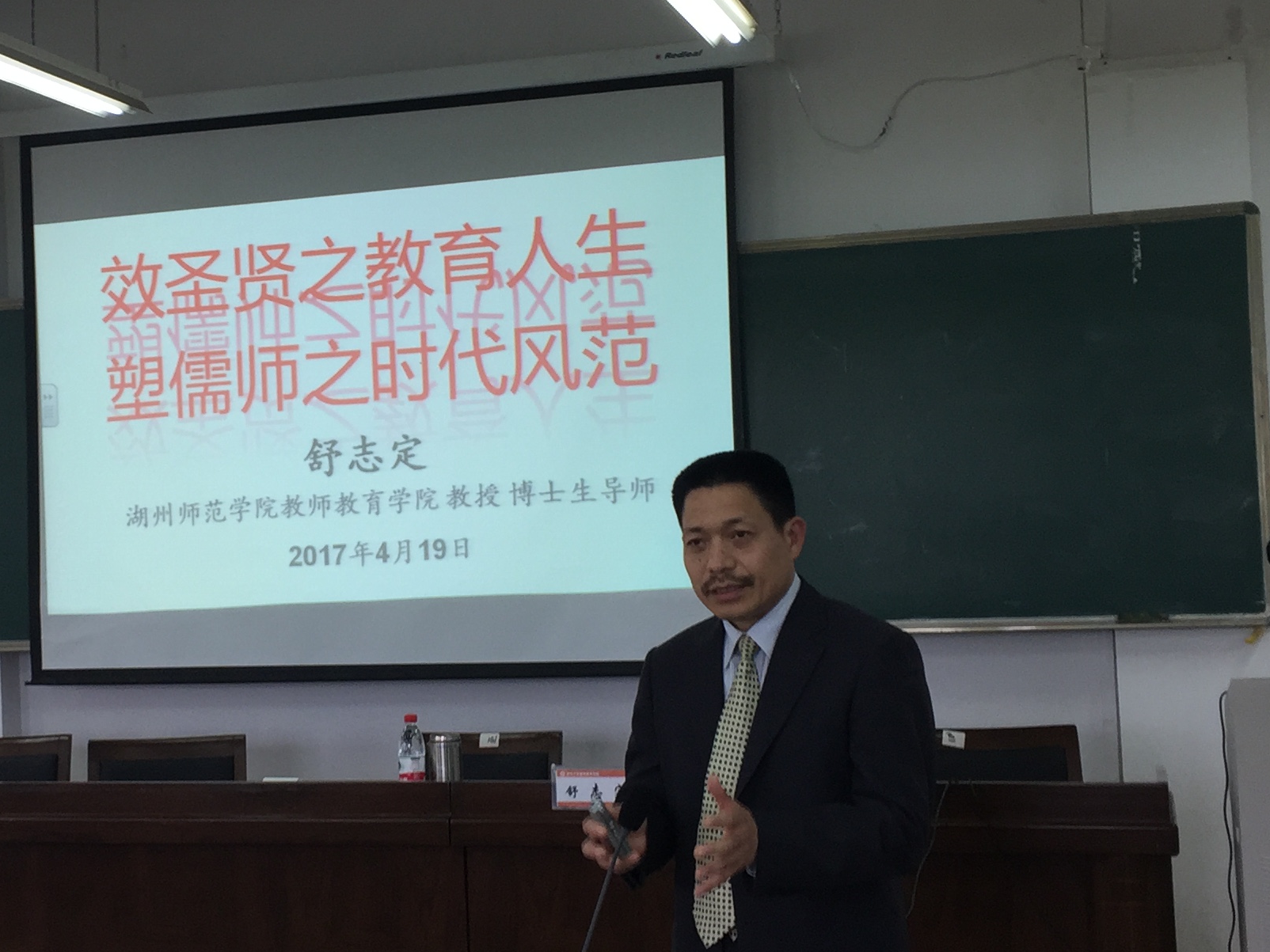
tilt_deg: +2.7
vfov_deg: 24.8
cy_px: 487
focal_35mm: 59
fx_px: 2165
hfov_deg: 32.3
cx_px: 366
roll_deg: +0.5
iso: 40
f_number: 2.2
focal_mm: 4.15
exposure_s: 1/50
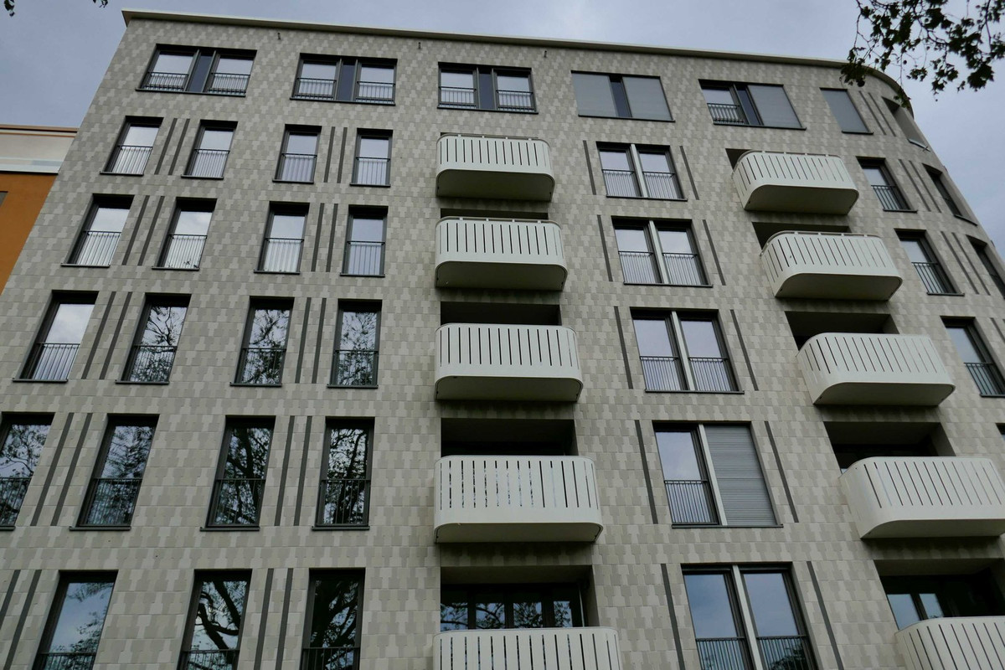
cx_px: 502
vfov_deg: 51.3
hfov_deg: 71.5
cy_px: 335
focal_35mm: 25
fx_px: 698
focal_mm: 9.1
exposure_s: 1/800
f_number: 3.5
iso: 500
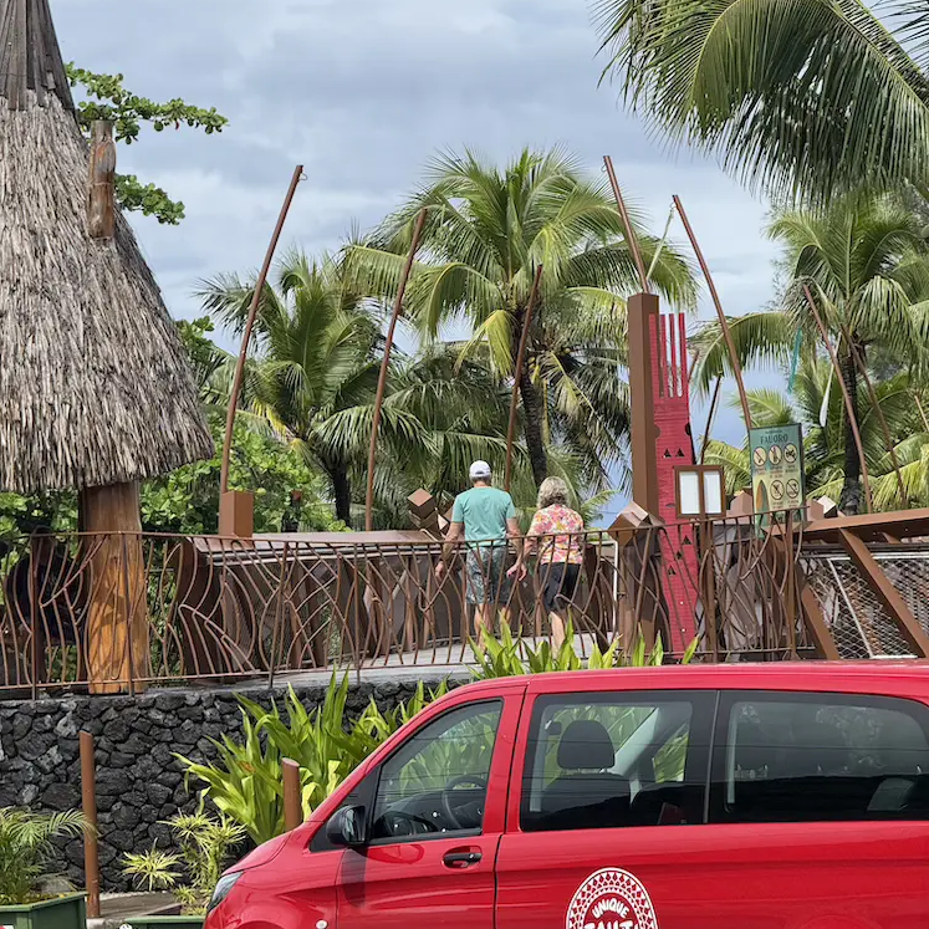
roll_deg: +2.8
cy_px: 500
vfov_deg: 12.3
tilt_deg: +0.5
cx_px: 464
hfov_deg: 12.3
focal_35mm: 142
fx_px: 4312
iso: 50
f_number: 2.8
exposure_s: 1/1342
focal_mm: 15.66
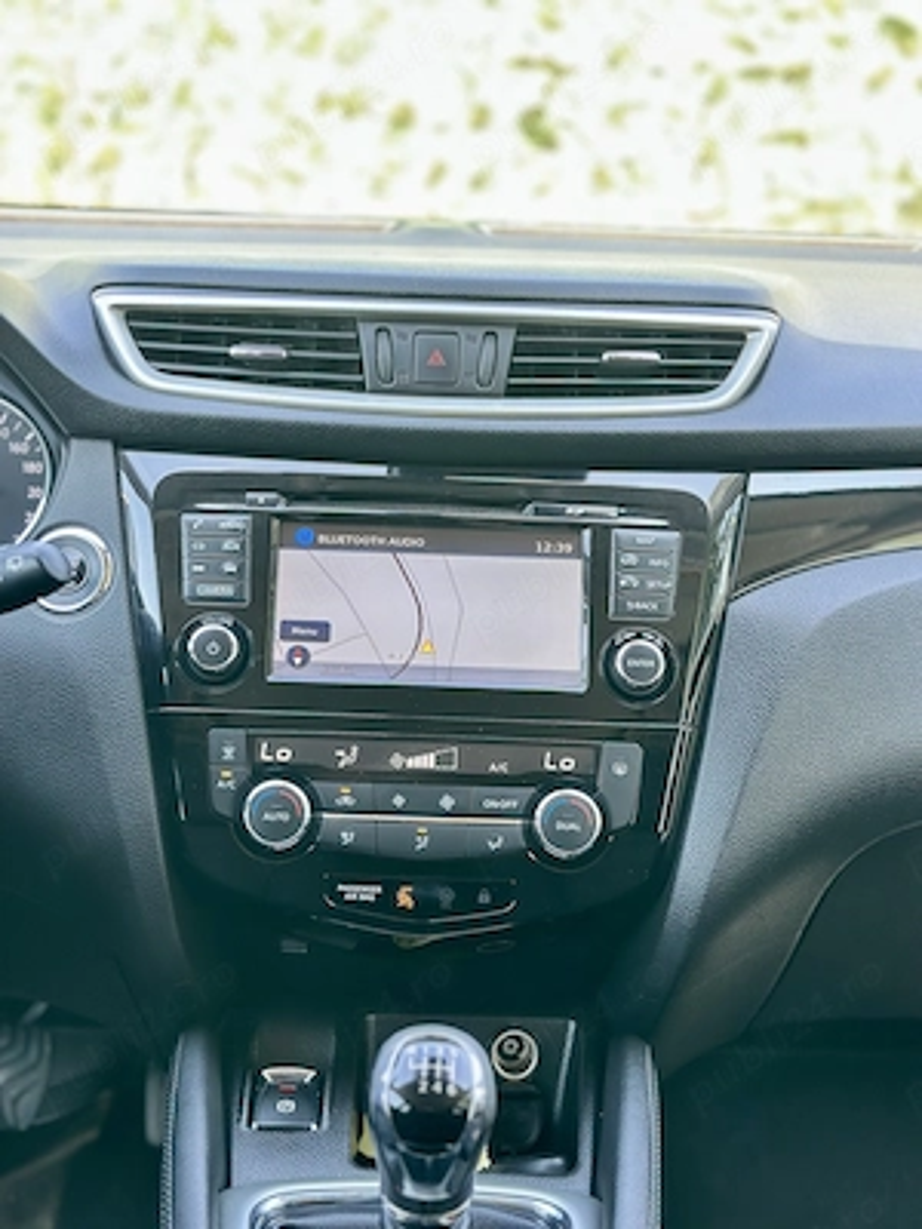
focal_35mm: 48
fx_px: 1705
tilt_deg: -16.8
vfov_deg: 39.7
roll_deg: -4.3
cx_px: 461
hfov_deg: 30.3
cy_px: 614
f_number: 1.78
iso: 125
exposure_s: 1/69
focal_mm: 6.86
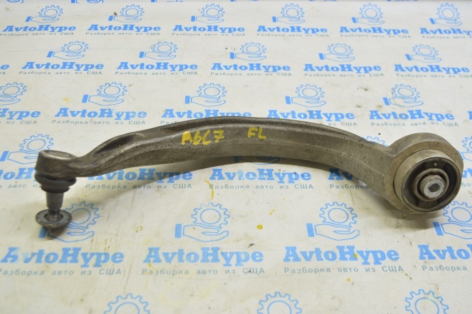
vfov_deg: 33.0
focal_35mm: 40
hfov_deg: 48.0
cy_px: 157
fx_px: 531
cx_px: 236
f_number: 5.6
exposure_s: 1/20
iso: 400
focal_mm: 27
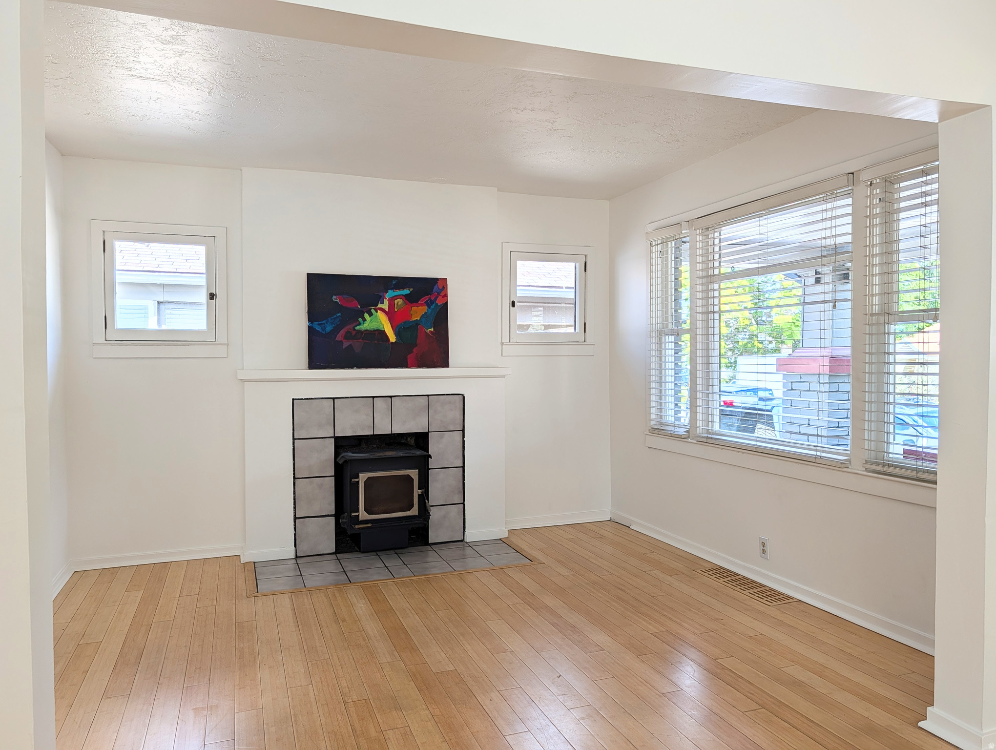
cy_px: 375
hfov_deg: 71.5
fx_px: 692
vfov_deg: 56.9
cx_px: 498
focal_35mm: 24
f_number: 1.68
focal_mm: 6.9
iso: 21
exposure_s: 1/858
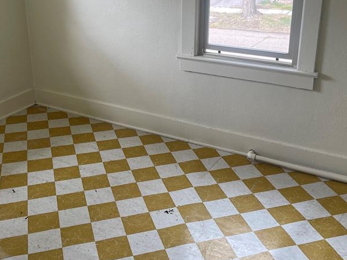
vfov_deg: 33.1
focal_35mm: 43
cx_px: 175
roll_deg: -1.1
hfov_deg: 43.9
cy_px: 77
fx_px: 431
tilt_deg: -18.2
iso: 50
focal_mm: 5.1
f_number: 1.6
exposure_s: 1/121
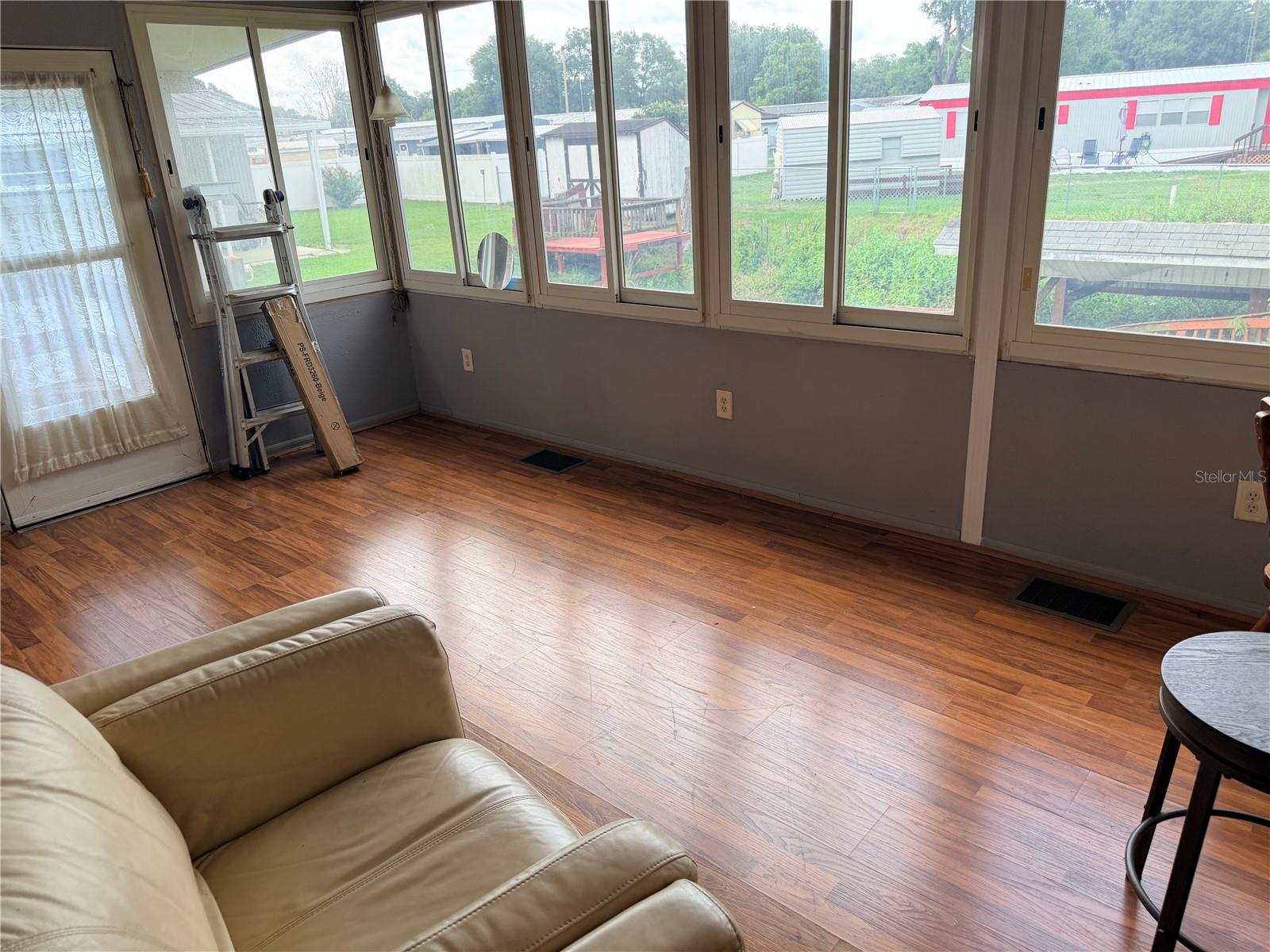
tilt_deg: -19.8
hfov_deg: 71.6
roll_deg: +1.1
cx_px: 635
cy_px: 476
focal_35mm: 24
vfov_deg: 56.8
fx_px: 881
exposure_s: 1/120
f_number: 1.78
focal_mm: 6.76
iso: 100
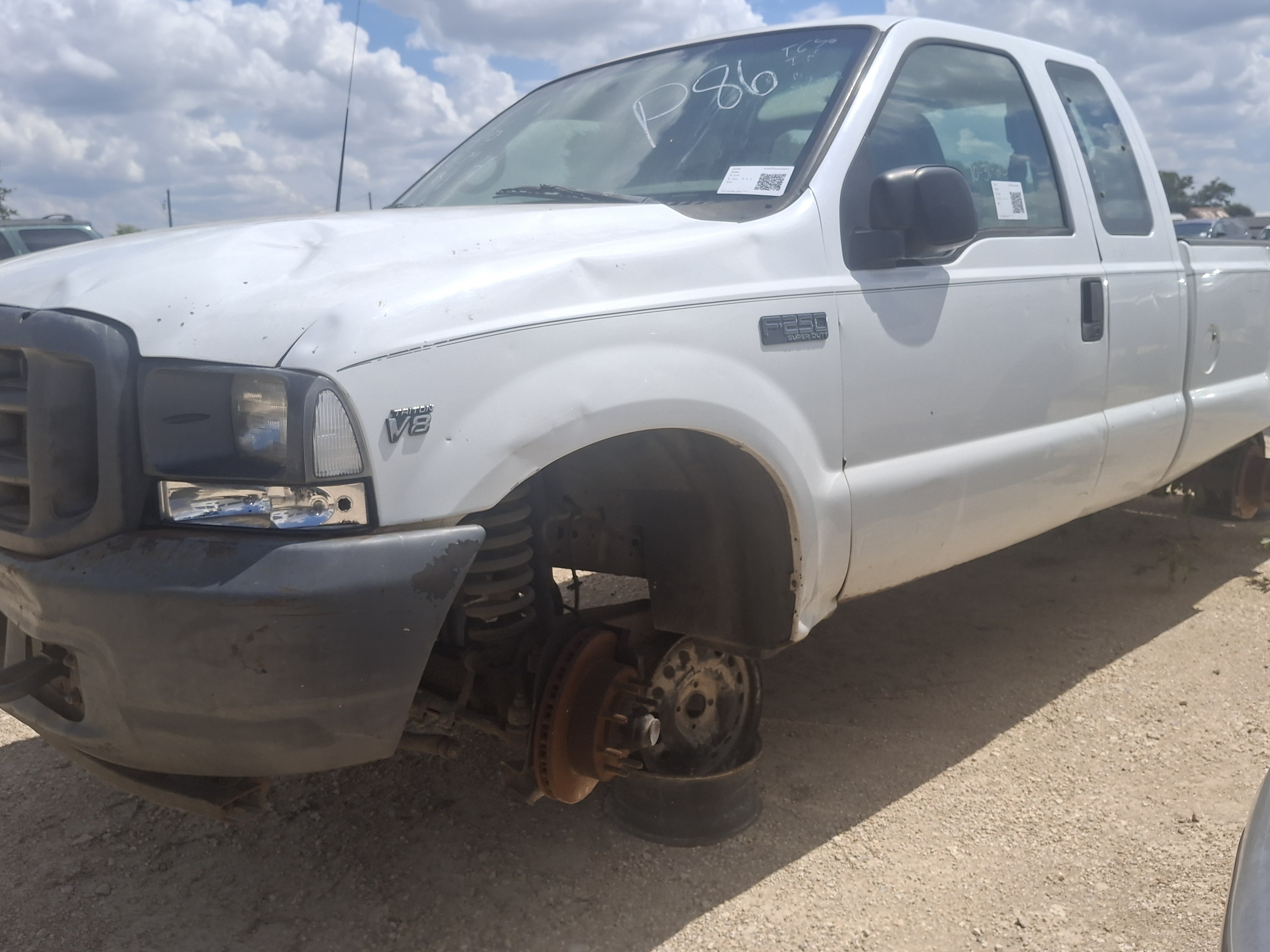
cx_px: 638
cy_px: 439
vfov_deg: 46.8
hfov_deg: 60.0
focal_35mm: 30
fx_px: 1101
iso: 32
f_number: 1.8
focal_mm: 4.69
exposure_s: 1/3067
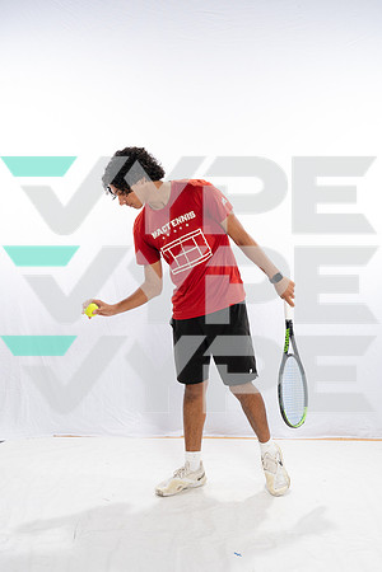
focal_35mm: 43
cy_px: 286
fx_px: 684
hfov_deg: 31.2
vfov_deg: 45.4
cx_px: 191
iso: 1250
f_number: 11
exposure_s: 1/250
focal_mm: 43
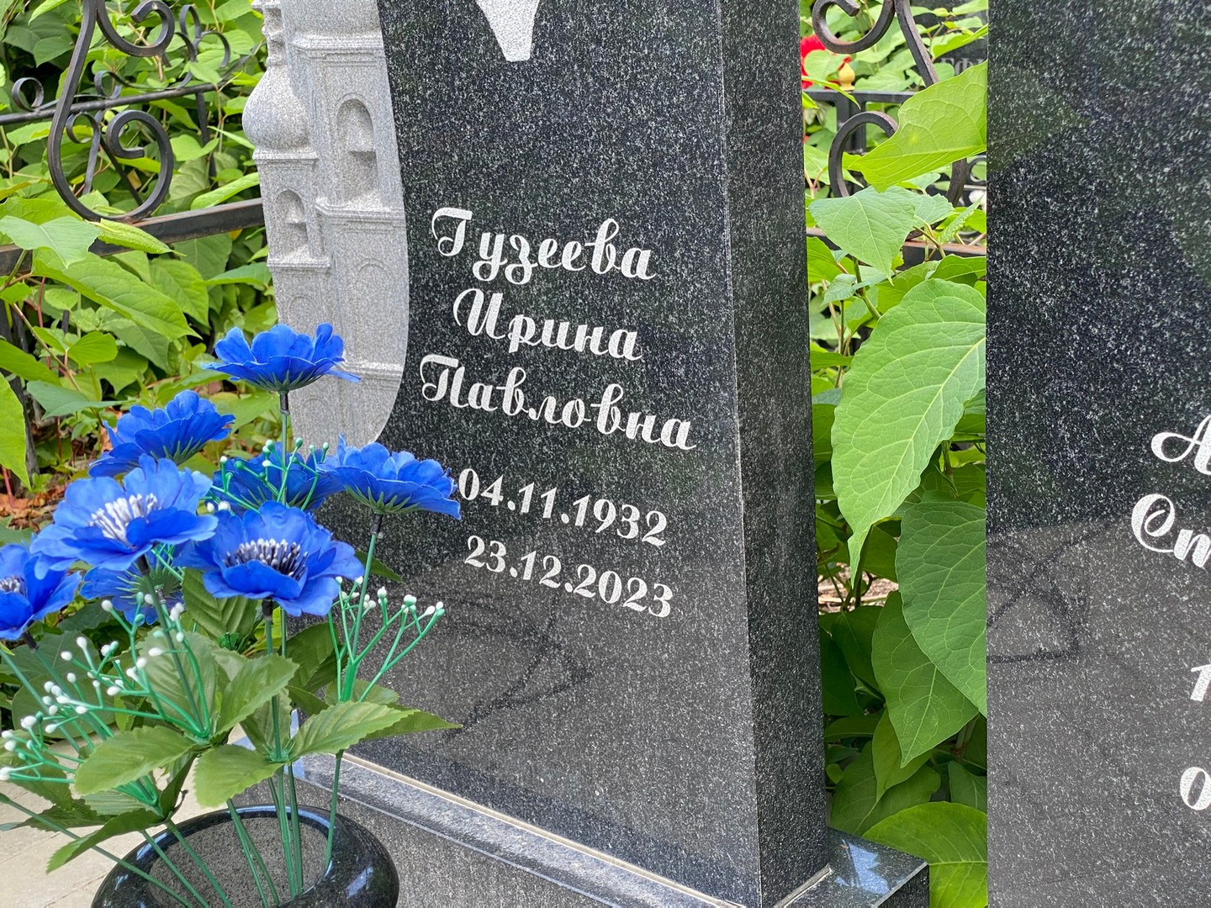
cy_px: 454
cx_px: 606
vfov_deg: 28.0
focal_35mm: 52
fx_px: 1819
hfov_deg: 36.8
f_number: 2
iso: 25
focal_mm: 6
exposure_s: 1/122
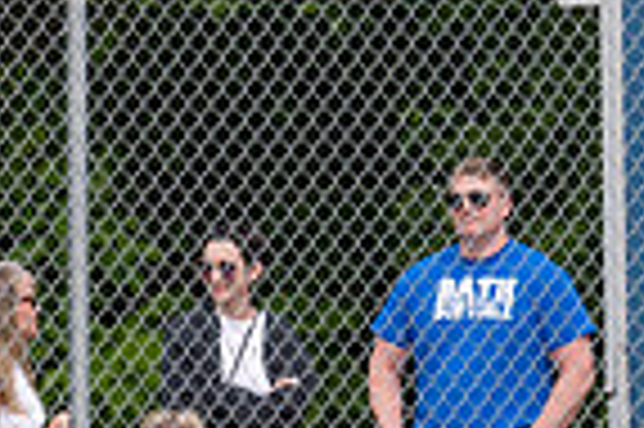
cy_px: 414
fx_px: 21746
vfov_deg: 1.1
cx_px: -635
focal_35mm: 1217
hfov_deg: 1.7
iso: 320
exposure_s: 1/1600
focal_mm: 200
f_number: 5.6
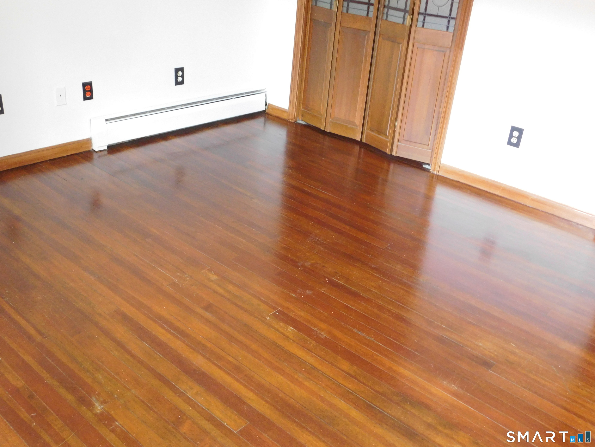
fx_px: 619
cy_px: 224
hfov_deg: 51.4
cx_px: 298
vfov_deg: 39.7
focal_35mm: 36
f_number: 3.5
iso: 400
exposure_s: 1/20
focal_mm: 6.3
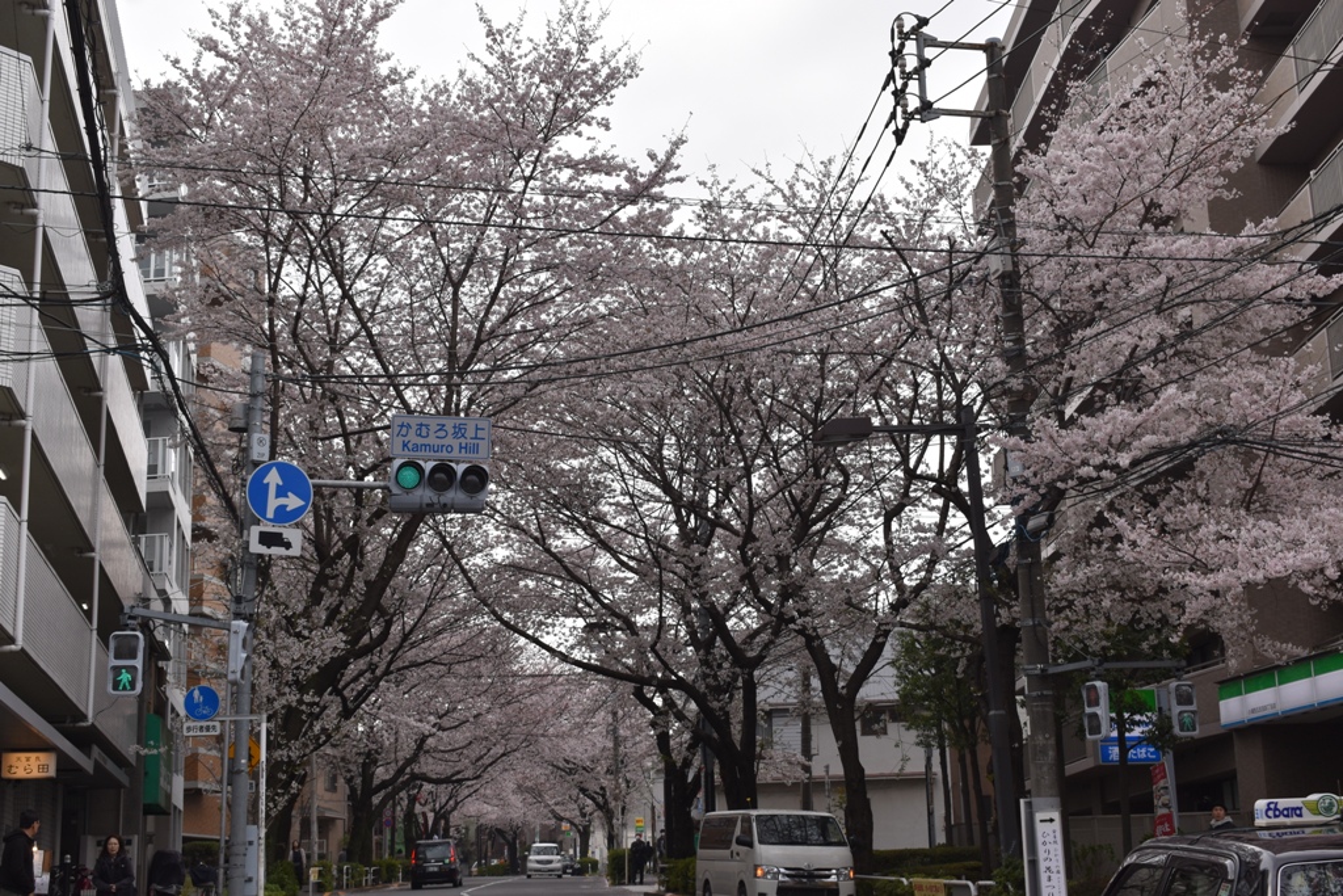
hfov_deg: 38.9
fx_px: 1903
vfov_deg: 26.5
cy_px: 448
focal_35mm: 51
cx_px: 672
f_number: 8
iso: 200
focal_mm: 34
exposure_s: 1/250
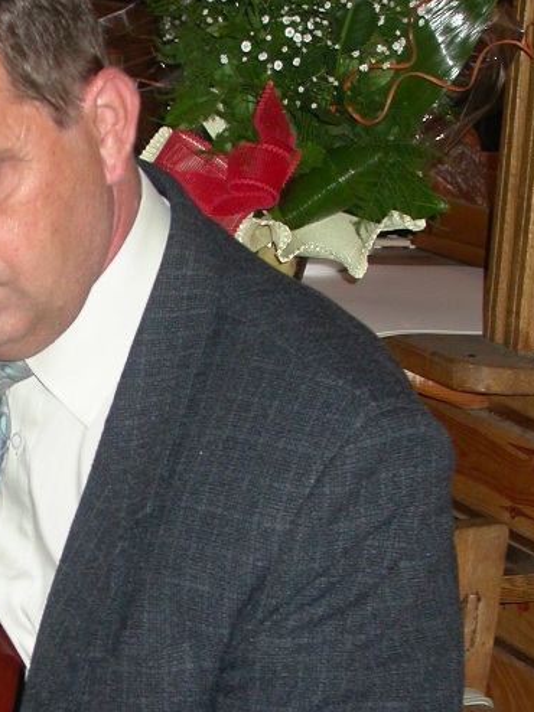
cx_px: 55
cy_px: 552
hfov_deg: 13.1
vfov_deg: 17.5
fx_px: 2306
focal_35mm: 112
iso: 100
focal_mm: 11.3
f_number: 2.9
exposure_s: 1/60.3
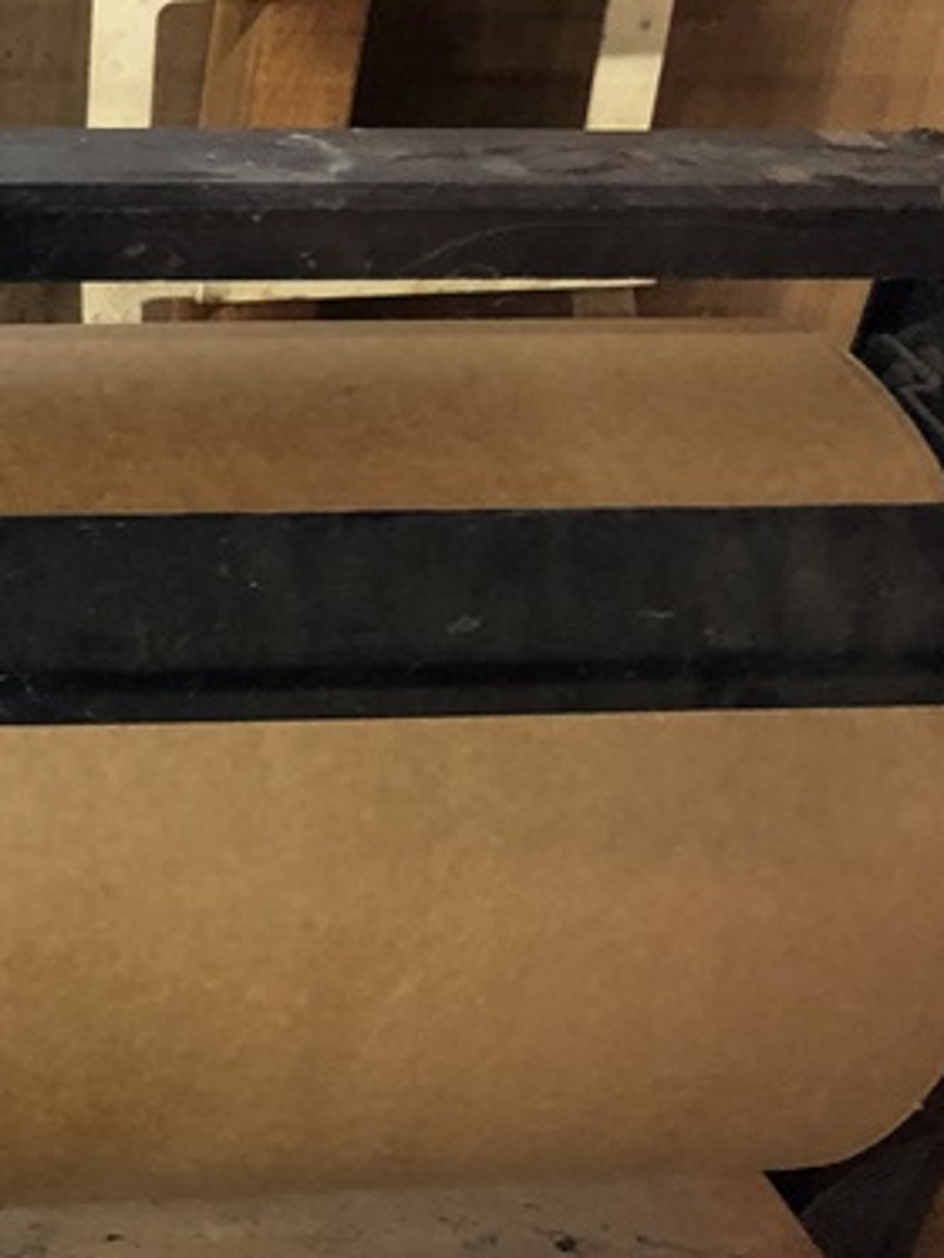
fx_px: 2180
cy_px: 668
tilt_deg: -32.4
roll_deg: -0.9
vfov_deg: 32.2
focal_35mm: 60
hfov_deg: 21.7
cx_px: -324
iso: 100
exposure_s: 1/5
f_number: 1.8
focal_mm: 4
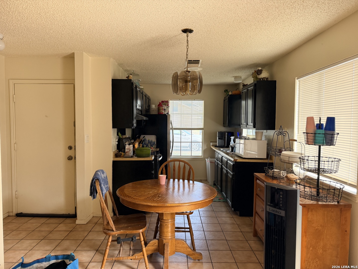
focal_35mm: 24
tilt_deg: -3.7
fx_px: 248
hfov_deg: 71.6
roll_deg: +0.4
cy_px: 134
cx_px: 179
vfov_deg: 56.8
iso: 200
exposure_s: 1/207
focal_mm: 6.76
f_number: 1.78
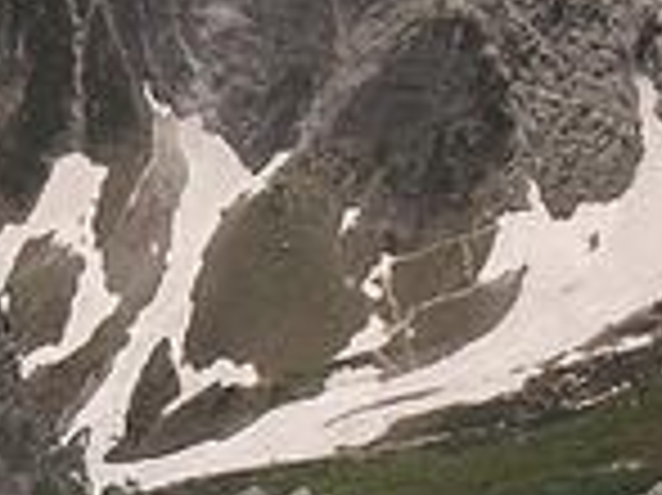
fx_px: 3172
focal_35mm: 166
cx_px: -36
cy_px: 410
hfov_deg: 11.8
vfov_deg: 8.9
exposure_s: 1/428
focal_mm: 5.8
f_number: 5.6
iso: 100
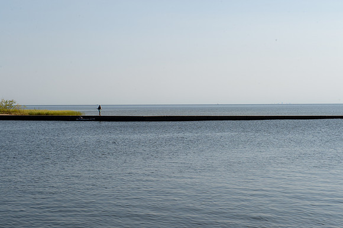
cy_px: 114
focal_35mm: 70
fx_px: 667
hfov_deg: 28.9
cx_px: 172
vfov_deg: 19.4
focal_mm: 70
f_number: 16
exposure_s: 1/320
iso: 250
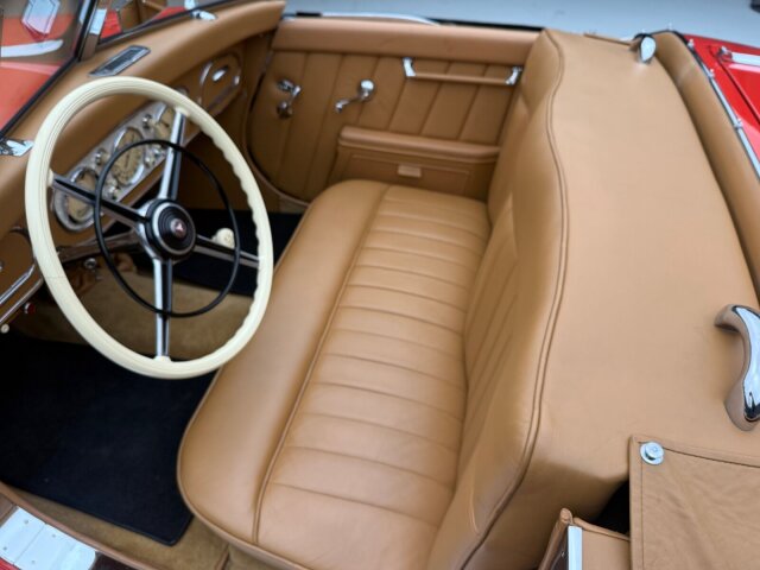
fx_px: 527
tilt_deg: -40.8
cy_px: 285
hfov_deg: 71.6
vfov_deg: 56.8
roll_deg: -0.2
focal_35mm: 24
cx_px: 380
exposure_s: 1/98
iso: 160
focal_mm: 6.76
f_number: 1.78
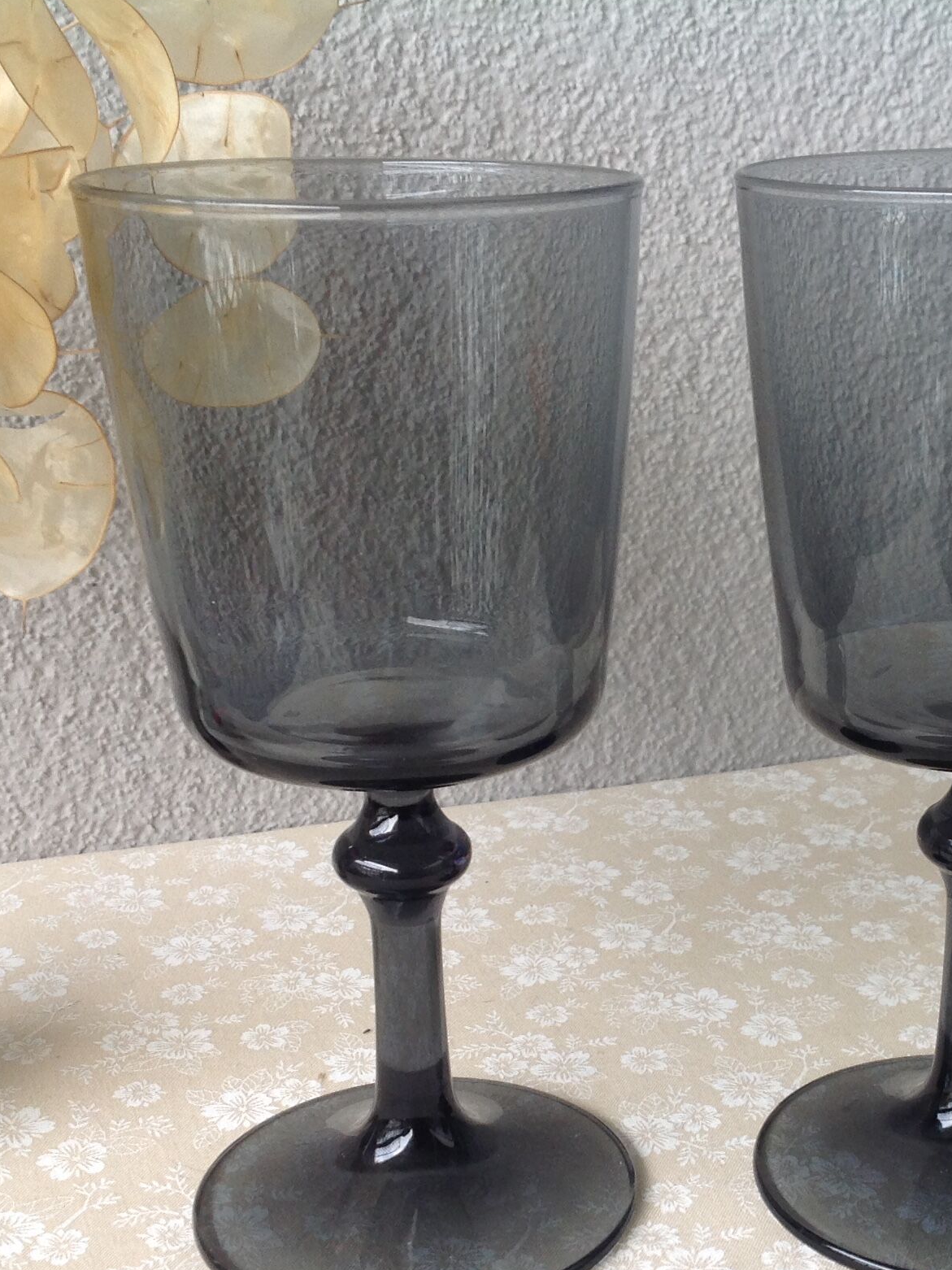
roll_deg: -2.0
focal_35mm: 58
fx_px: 2127
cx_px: 699
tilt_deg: -19.2
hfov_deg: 25.0
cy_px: 778
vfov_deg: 33.1
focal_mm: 4.28
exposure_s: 1/24
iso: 64
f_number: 2.4
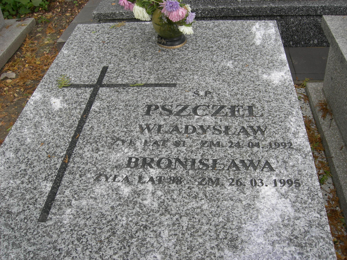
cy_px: 130
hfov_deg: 51.4
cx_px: 174
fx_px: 361
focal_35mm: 36
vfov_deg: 39.7
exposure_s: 1/60.8
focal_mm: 7.5
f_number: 3.8
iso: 64
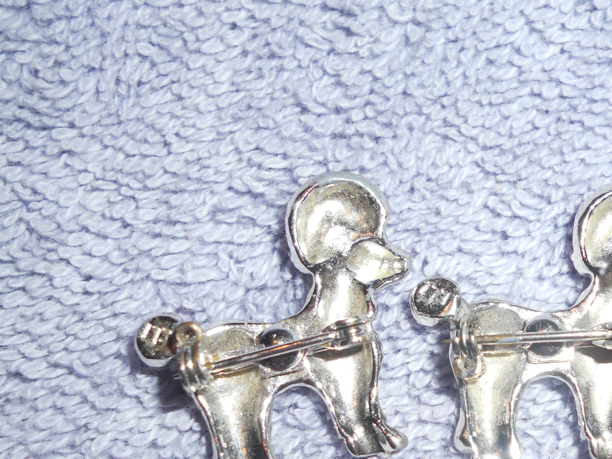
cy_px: 308
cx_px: 443
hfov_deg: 39.6
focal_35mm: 47
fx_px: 831
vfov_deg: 30.6
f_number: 8.8
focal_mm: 5.8
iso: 80
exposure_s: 1/25
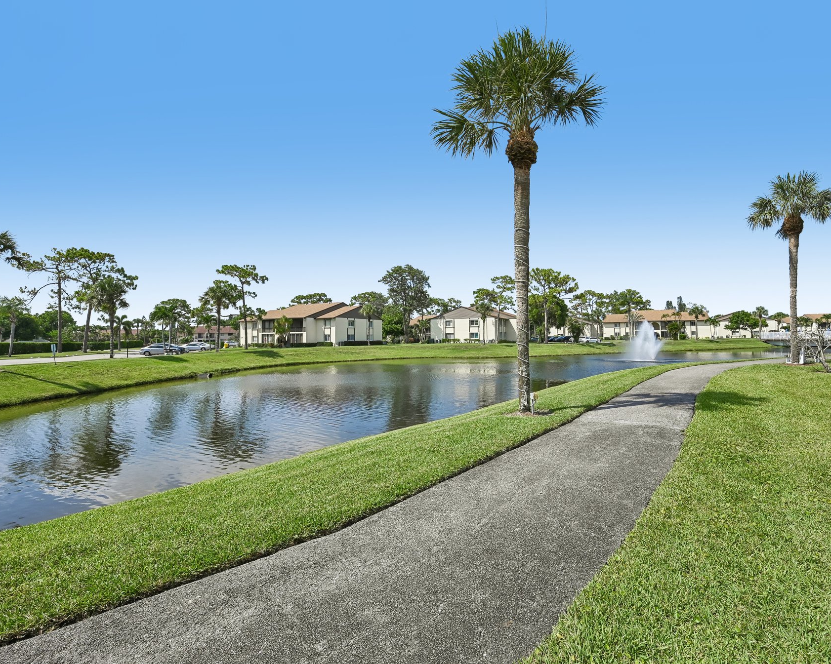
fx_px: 393
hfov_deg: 92.8
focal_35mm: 16
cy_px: 335
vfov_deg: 80.4
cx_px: 460
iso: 200
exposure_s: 1/800
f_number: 8
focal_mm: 14
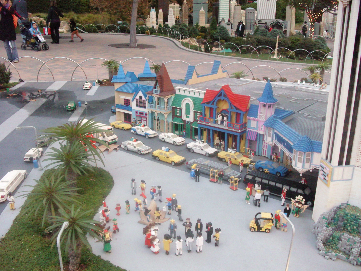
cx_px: 180
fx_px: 396
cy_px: 136
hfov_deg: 49.0
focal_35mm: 38
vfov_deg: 37.7
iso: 800
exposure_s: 1/60
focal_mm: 6.3
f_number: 3.1
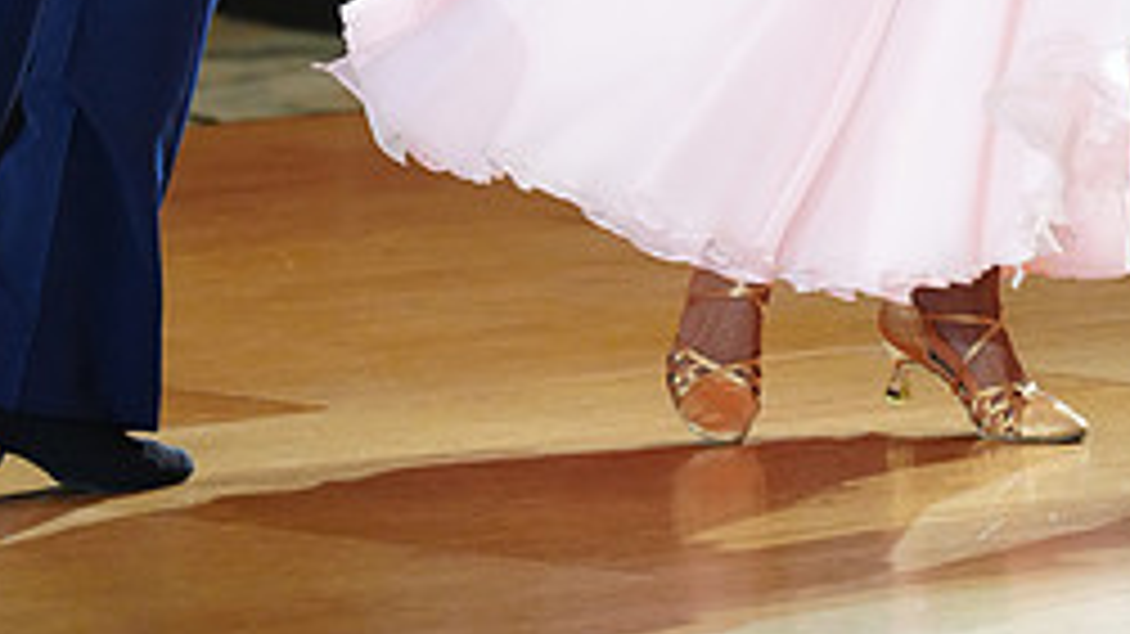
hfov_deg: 5.0
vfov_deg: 2.8
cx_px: 624
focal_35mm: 436
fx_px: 13060
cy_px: -638
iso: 3200
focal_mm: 180
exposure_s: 1/400
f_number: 2.8
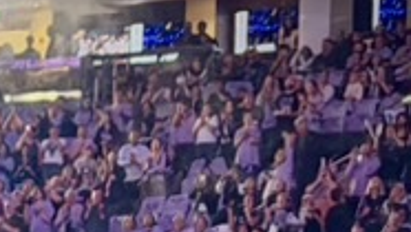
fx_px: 3141
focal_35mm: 288
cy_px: 844
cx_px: -506
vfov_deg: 4.0
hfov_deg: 7.1
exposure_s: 1/40
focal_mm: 6.76
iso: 320
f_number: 1.78
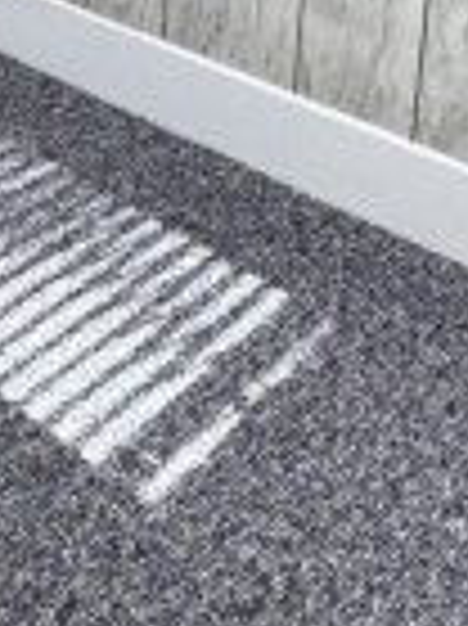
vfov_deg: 21.5
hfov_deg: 14.8
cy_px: -430
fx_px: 1210
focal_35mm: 67
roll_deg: +2.3
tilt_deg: -8.0
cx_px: -626
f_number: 2.2
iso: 125
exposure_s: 1/120
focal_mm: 2.22
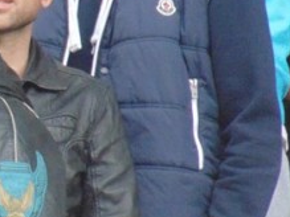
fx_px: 14628
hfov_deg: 1.1
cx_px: -119
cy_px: 77
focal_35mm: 1747
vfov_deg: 0.9
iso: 400
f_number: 5.9
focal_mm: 104
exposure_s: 1/100
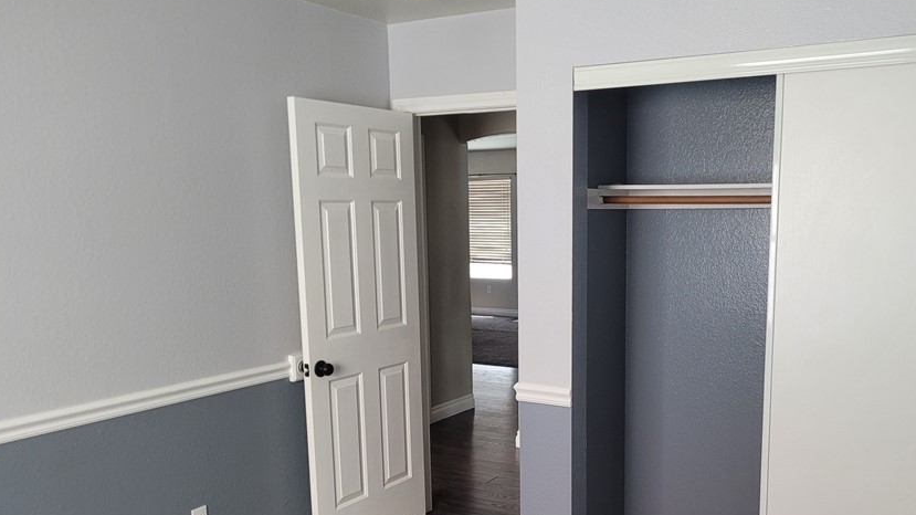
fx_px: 850
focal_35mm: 35
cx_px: 536
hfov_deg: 56.3
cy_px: 372
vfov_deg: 33.2
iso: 250
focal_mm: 5.4
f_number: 1.8
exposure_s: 1/120
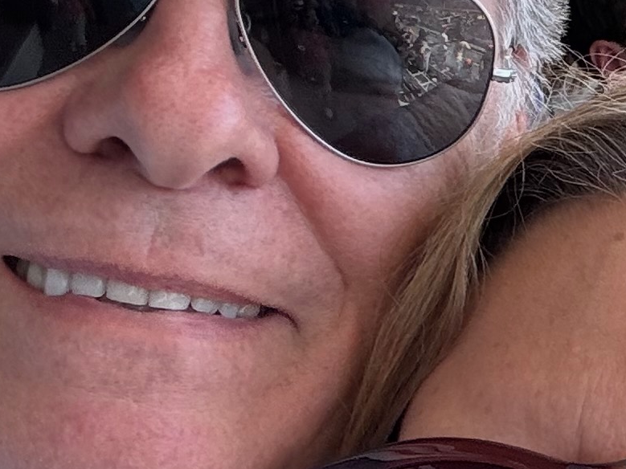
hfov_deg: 13.5
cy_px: 197
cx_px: 1354
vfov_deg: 12.4
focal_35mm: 119
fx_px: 2152
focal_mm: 2.69
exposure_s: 1/206
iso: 25
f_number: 1.9
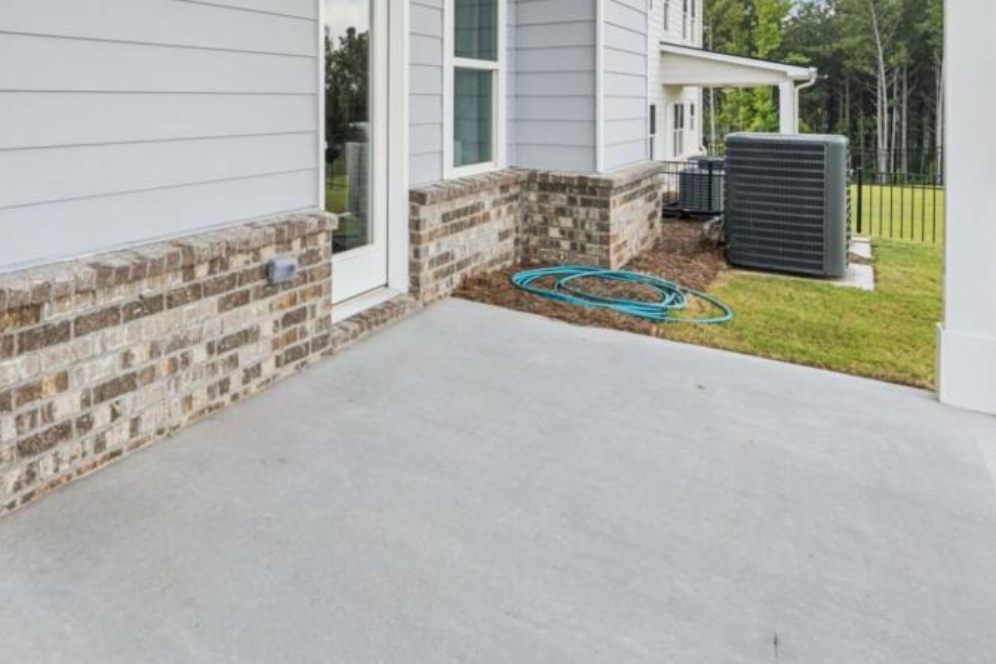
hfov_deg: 66.2
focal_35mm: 25
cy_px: 96
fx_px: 692
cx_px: 227
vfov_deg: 47.3
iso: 400
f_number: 8
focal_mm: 14
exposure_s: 1/500
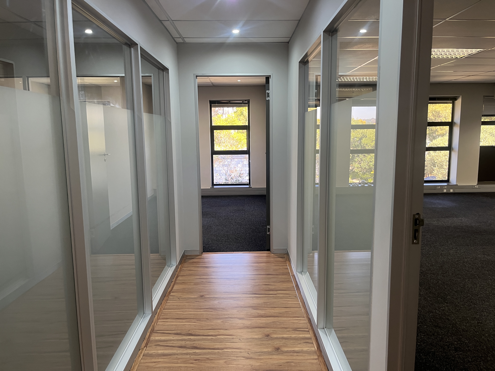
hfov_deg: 67.3
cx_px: 248
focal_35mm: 26
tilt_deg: -7.6
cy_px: 186
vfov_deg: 53.1
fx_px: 372
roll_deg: -0.2
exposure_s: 1/50
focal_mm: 5.1
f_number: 1.6
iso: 125
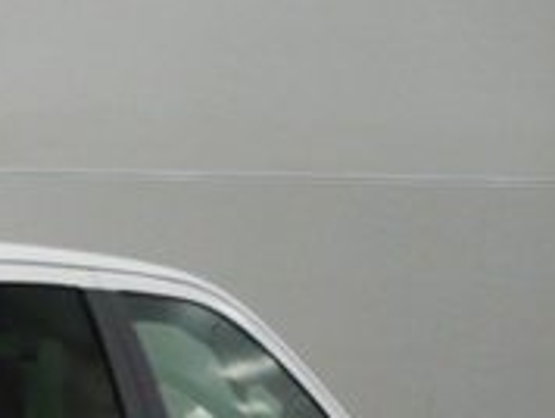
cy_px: 668
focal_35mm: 151
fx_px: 2424
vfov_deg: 9.5
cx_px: -561
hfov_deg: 11.7
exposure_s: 1/8
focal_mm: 5.8
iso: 200
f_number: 2.8
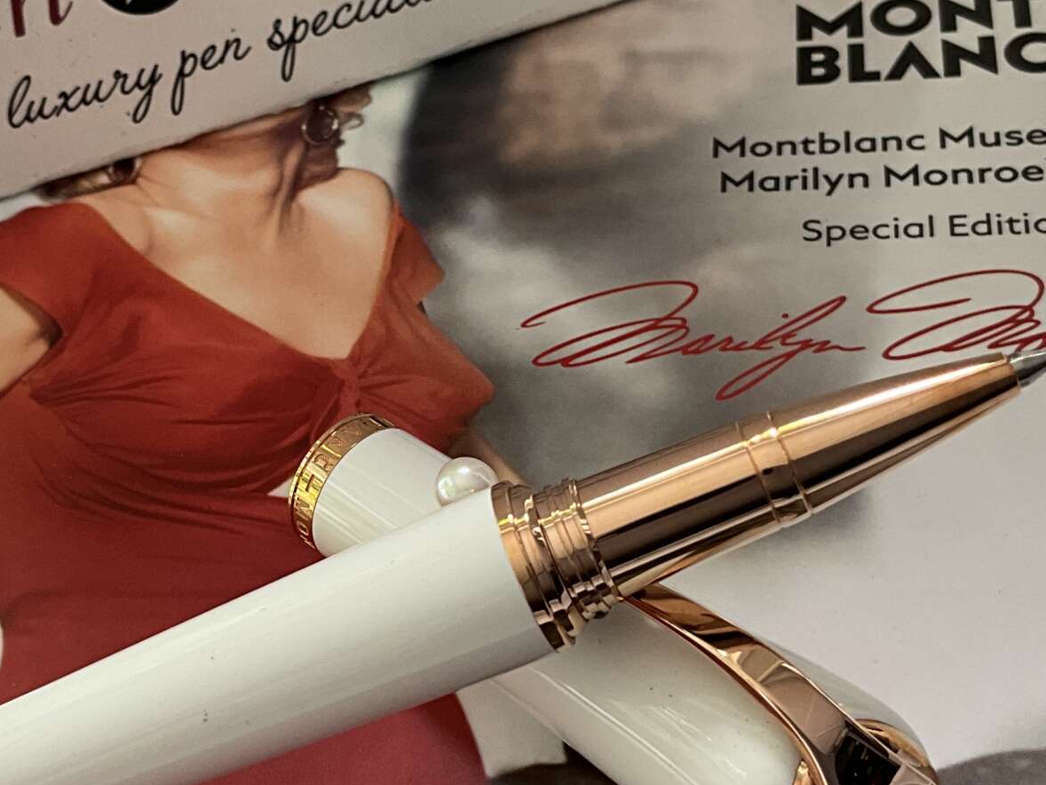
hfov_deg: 30.7
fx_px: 1904
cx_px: 441
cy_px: 425
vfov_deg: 23.3
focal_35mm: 63
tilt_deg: -50.3
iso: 50
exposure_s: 1/122
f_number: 1.8
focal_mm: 3
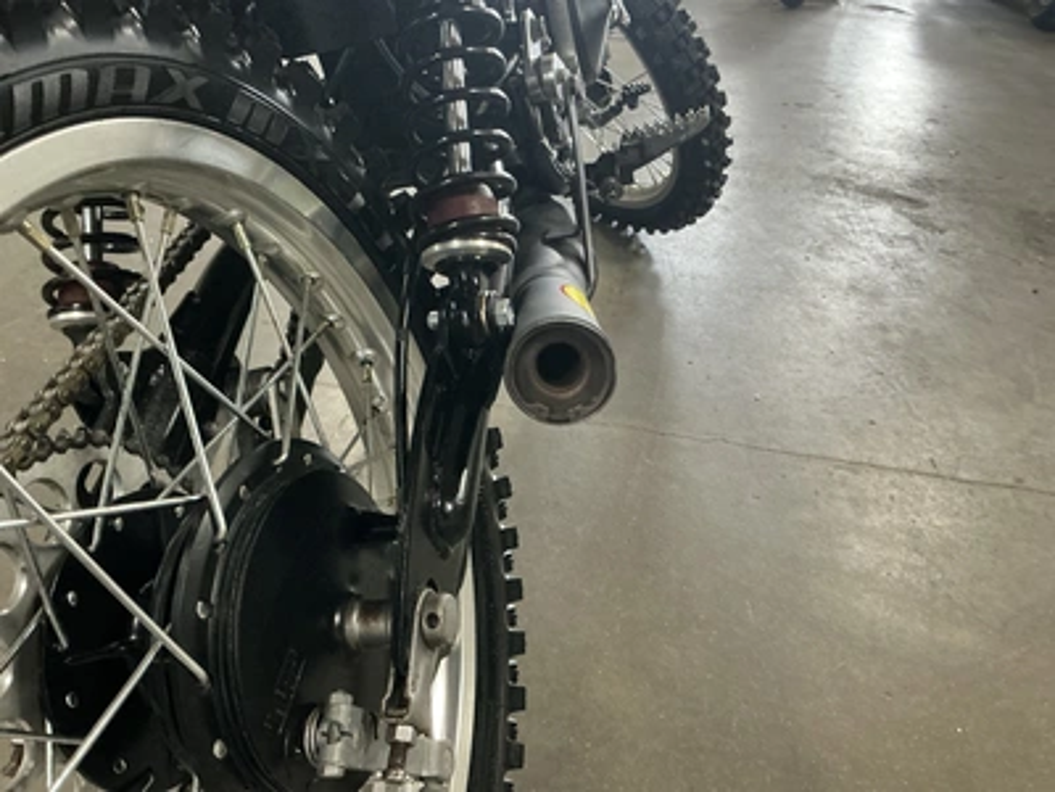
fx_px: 853
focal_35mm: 28
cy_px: 396
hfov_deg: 63.4
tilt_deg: -32.1
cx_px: 528
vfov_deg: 49.7
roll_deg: -3.2
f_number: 1.8
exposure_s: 1/40
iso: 250
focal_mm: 3
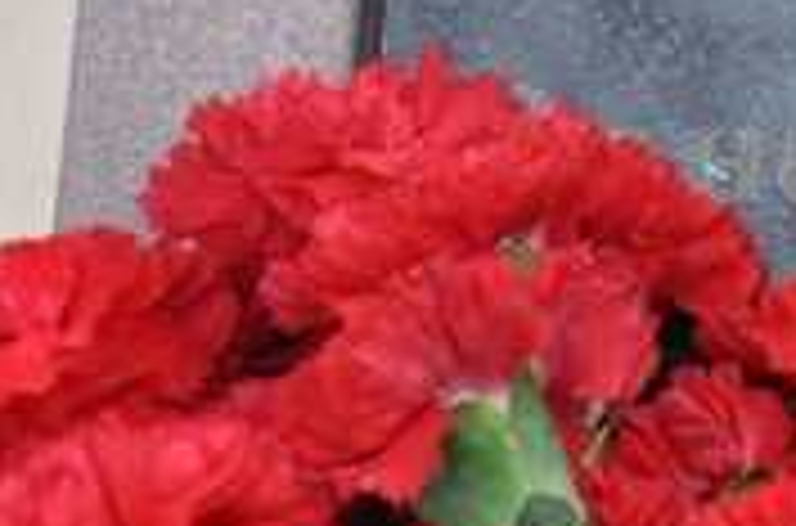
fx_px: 7476
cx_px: 1718
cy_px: -227
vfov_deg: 4.0
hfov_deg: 5.9
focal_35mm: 339
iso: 500
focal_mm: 50
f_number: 6.3
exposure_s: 1/125
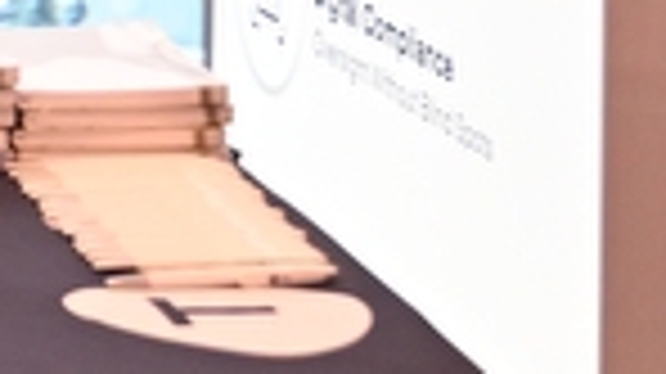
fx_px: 3893
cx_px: -1264
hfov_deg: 8.4
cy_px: -471
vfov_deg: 5.3
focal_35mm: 221
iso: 800
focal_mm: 30.5
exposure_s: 1/200
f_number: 2.8
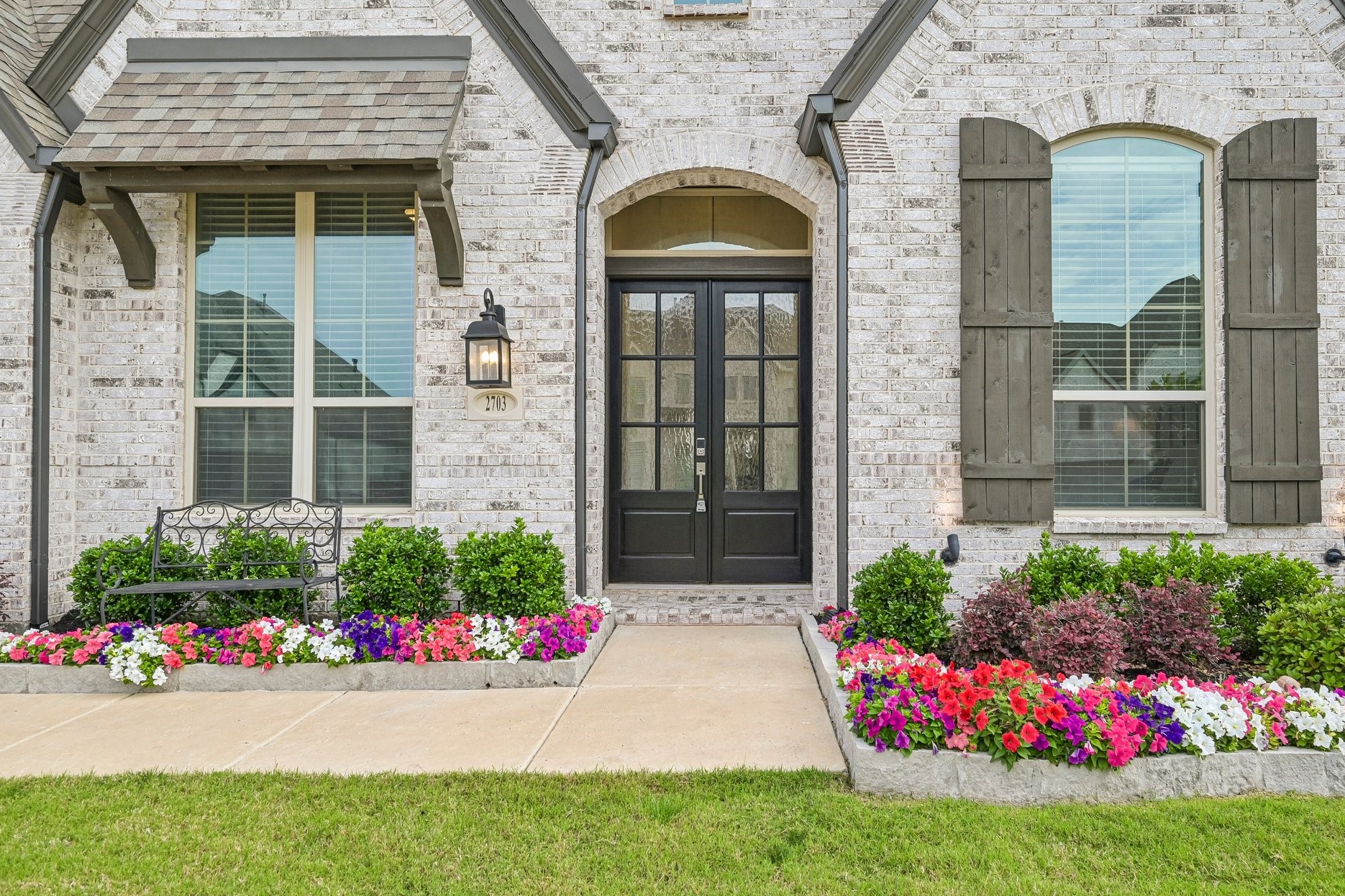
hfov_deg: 76.0
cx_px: 710
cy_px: 455
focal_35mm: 23
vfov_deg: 55.1
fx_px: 859
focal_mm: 21
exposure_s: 1/500
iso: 400
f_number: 8
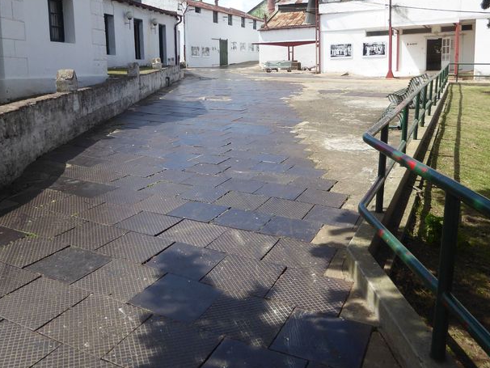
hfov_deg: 55.1
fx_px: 467
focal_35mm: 33
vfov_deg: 42.6
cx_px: 212
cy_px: 135
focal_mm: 4.3
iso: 80
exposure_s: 1/640
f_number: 3.3
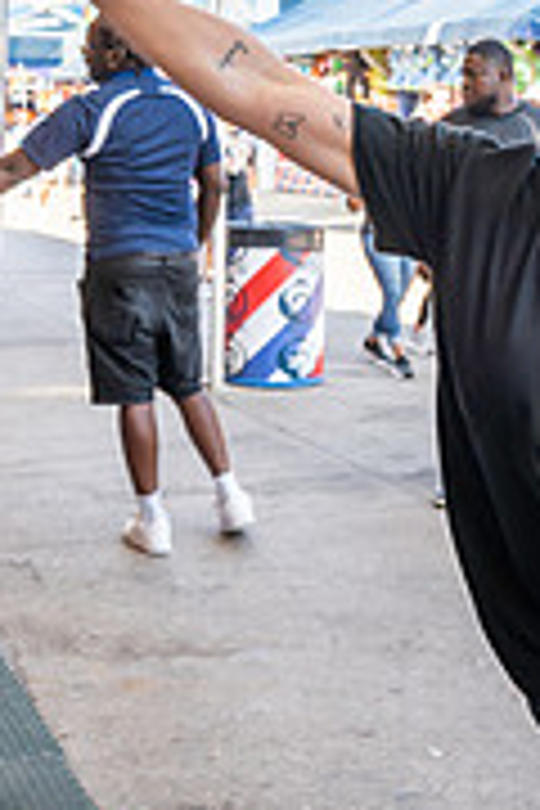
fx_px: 1350
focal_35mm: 60
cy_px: 378
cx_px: 522
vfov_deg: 33.4
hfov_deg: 21.9
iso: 200
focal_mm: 24
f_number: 4.5
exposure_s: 1/200
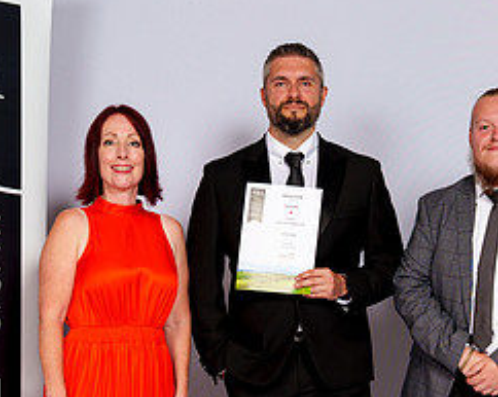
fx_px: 1222
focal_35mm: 83
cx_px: 305
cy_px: 320
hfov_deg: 23.0
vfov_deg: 18.3
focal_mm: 36
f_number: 8
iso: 100
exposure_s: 1/125
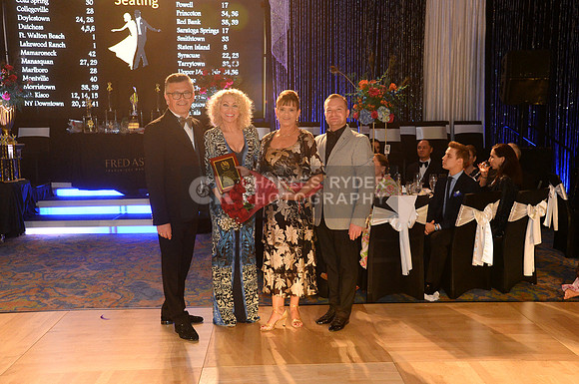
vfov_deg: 35.0
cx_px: 290
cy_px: 192
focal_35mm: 38
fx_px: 610
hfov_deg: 50.8
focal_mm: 38
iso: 5000
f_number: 5.6
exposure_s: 1/250
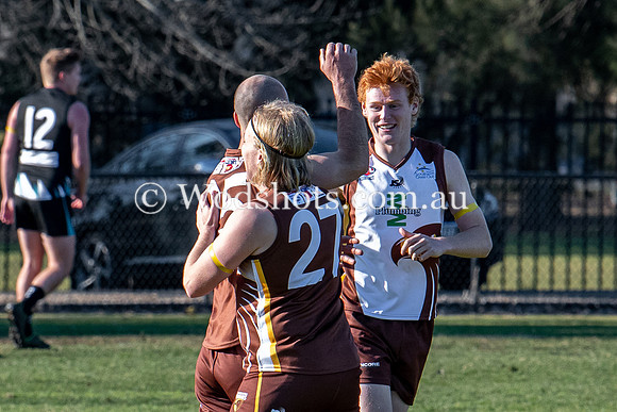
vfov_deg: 1.6
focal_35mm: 876
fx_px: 15011
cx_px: 284
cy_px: 248
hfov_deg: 2.4
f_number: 5.6
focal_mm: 200
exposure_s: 1/1250
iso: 640
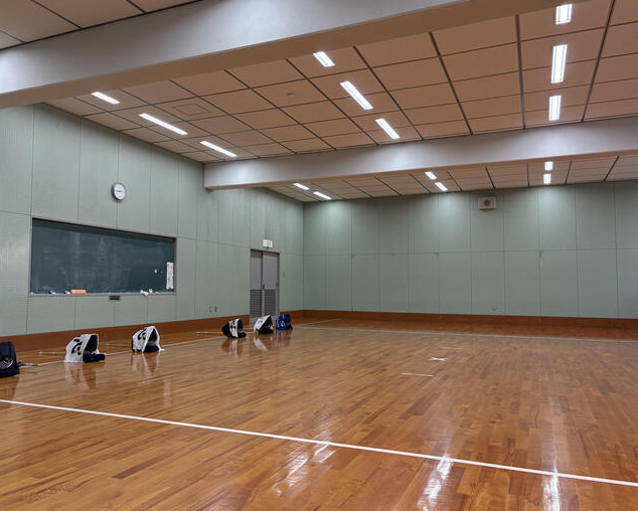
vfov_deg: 51.6
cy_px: 258
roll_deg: -0.3
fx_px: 529
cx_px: 299
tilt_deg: +4.2
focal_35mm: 28
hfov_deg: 62.1
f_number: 1.6
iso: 125
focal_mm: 5.96
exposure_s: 1/216
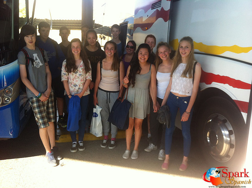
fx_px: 254
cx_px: 126
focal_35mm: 35
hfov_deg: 52.7
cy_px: 94
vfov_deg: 40.6
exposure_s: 1/129
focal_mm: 3.85
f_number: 2.8
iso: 80
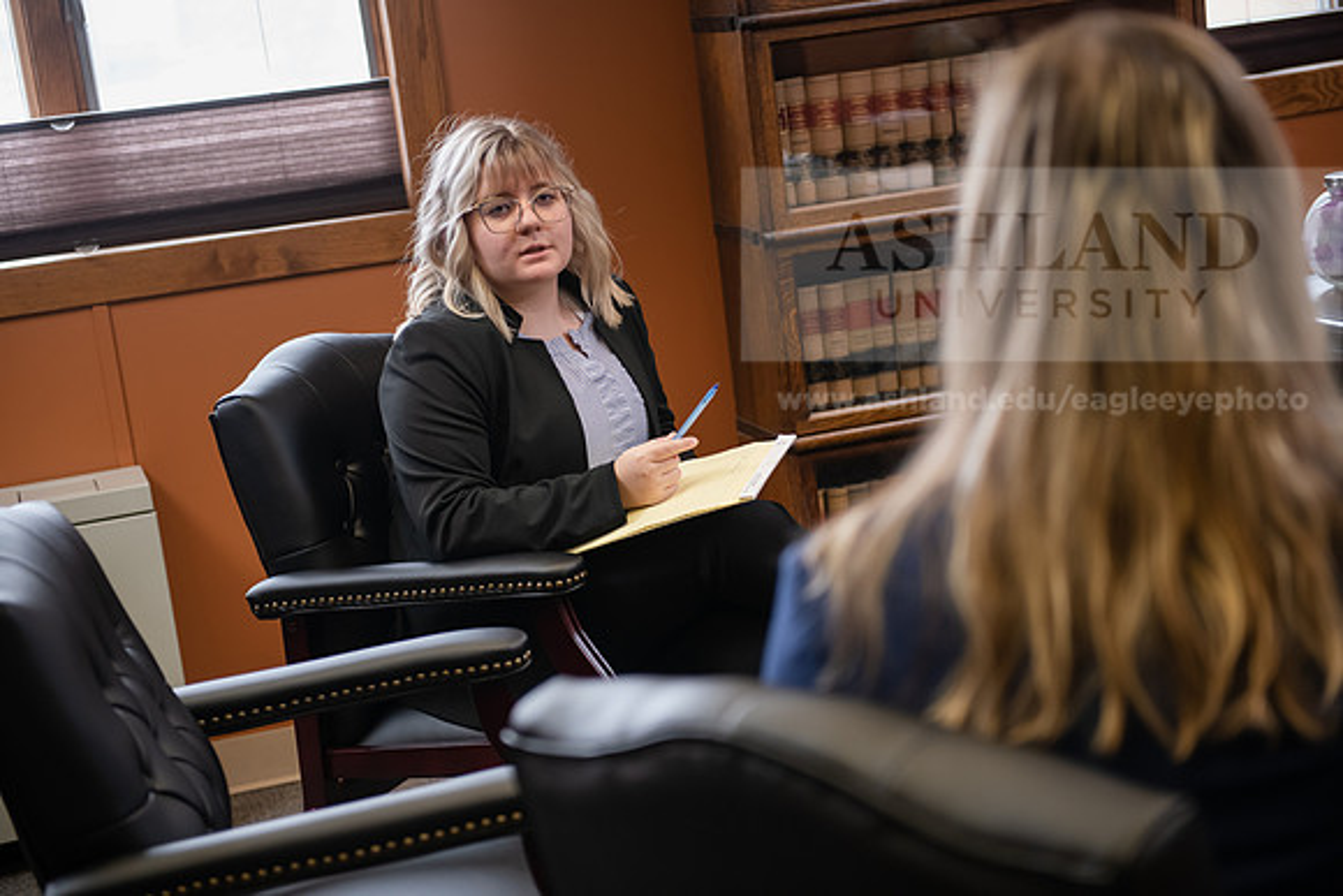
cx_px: 672
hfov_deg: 32.4
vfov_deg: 21.9
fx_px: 2313
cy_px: 448
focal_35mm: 62
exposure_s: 1/160
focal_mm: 62
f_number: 3.2
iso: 1000
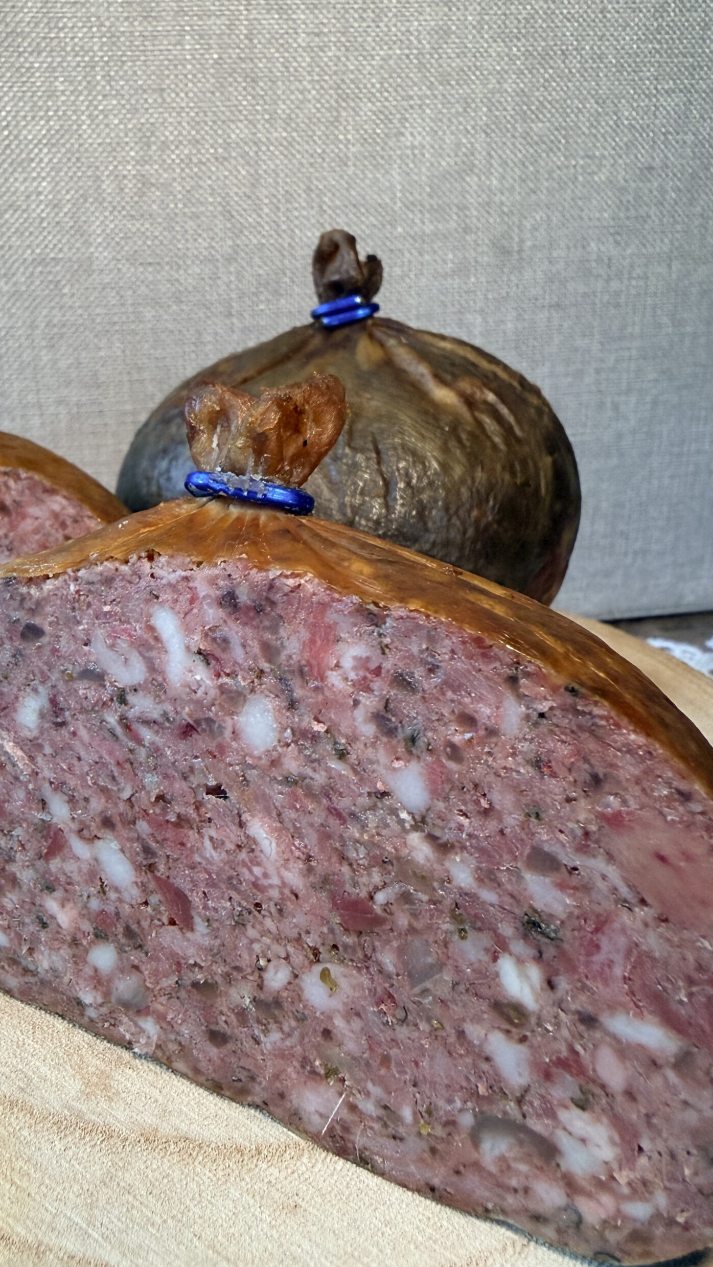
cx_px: 233
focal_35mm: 27
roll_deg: -0.1
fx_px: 907
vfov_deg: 69.8
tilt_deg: -17.9
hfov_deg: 42.3
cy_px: 648
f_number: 2.2
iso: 320
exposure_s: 1/90
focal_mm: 2.22
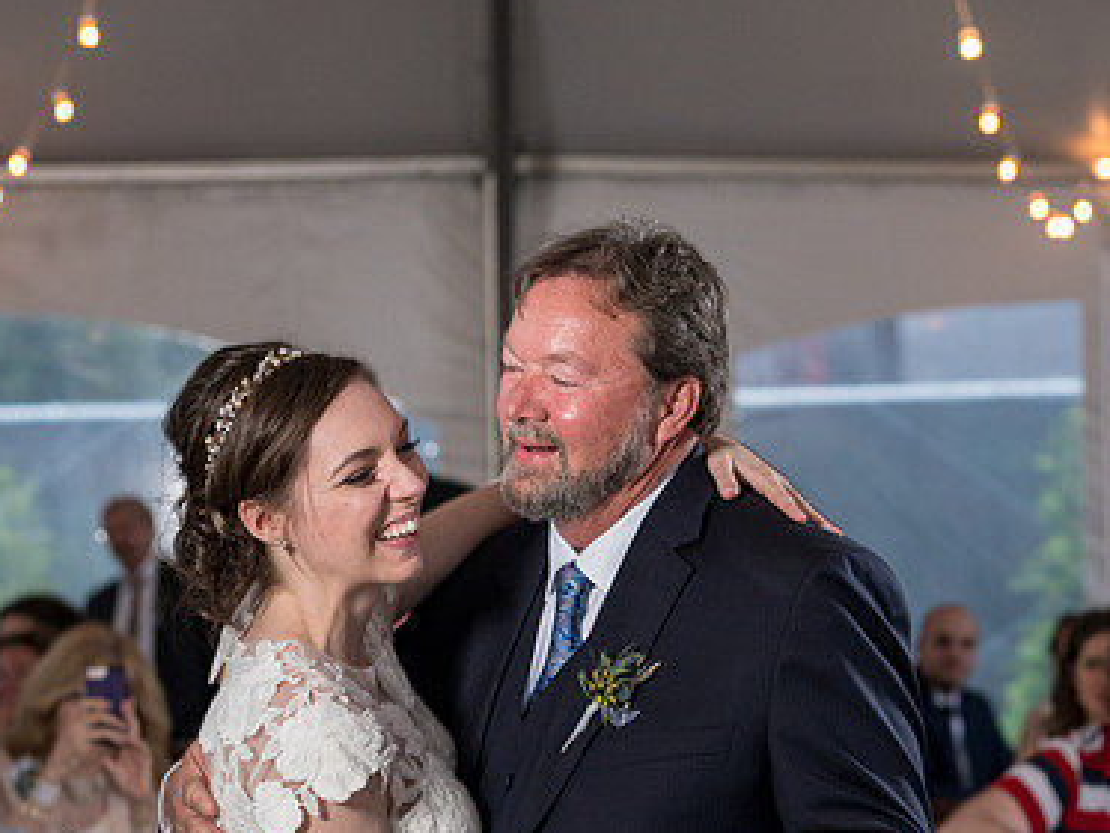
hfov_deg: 16.0
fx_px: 3945
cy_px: 451
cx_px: 510
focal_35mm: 123
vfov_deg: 12.1
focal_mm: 73
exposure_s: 1/200
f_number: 4
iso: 1600
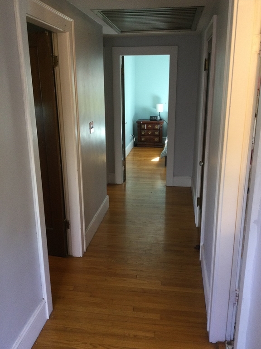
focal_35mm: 31
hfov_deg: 45.4
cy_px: 174
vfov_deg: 58.4
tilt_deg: -16.3
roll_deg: -0.2
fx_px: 312
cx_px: 130
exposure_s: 1/30
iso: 100
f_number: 2.4
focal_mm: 3.3
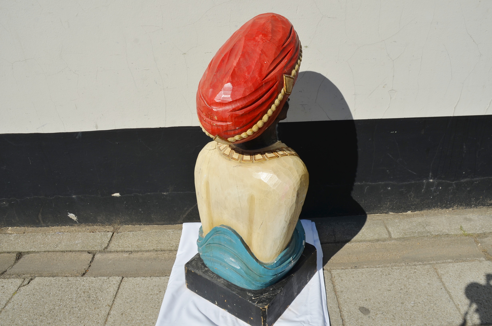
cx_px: 246
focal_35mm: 30
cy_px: 163
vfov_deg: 43.4
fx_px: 409
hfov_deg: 62.0
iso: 100
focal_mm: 20
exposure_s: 1/320
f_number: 9
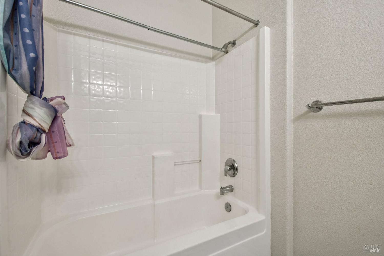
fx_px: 160
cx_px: 192
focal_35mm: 15
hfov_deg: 100.4
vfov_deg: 77.3
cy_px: 128
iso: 100
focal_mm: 10
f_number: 8
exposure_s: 1/13
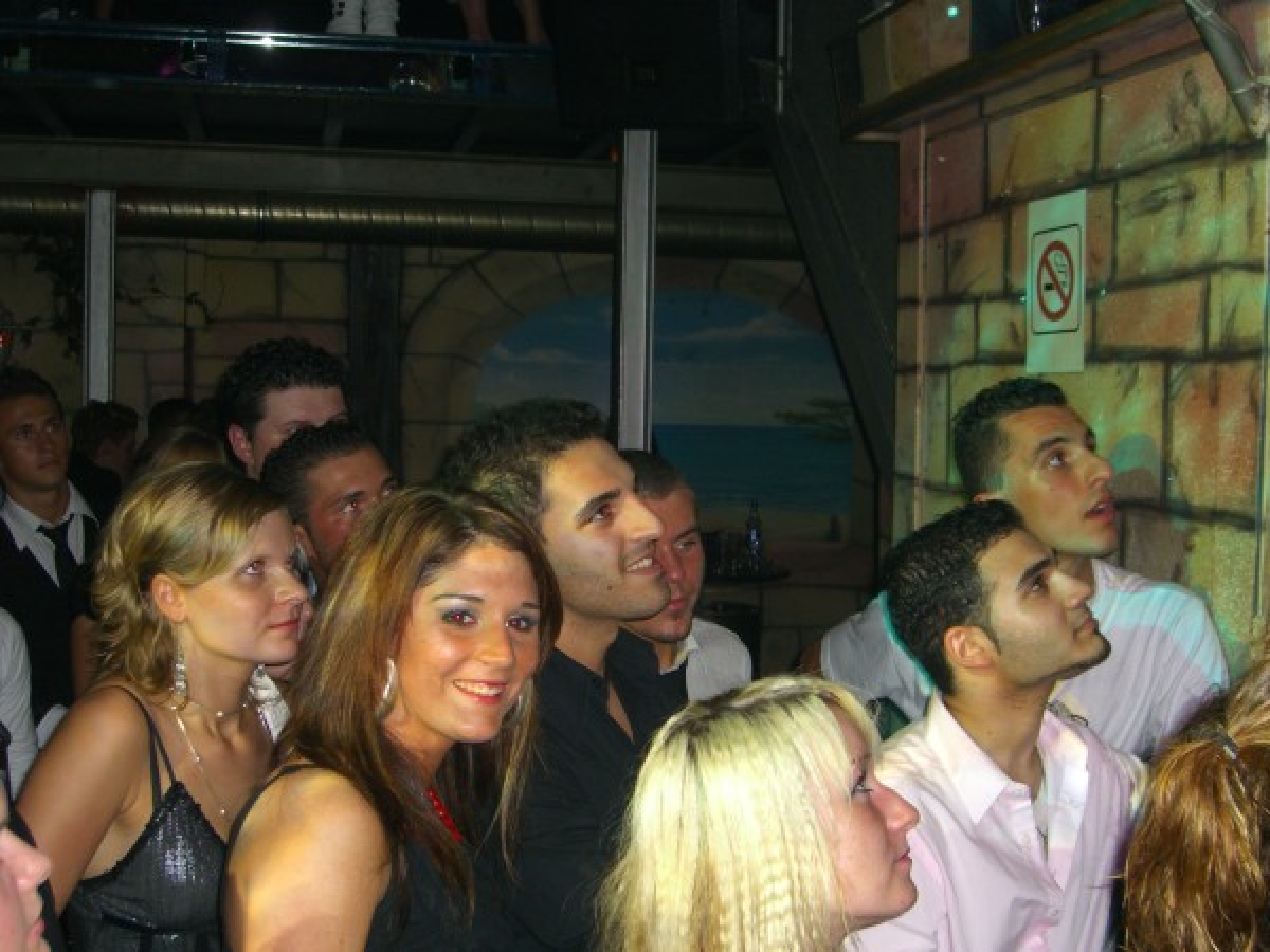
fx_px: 1688
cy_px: 476
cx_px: 635
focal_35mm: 46
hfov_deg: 41.2
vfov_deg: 31.5
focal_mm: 9.5
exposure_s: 1/60
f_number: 3.1
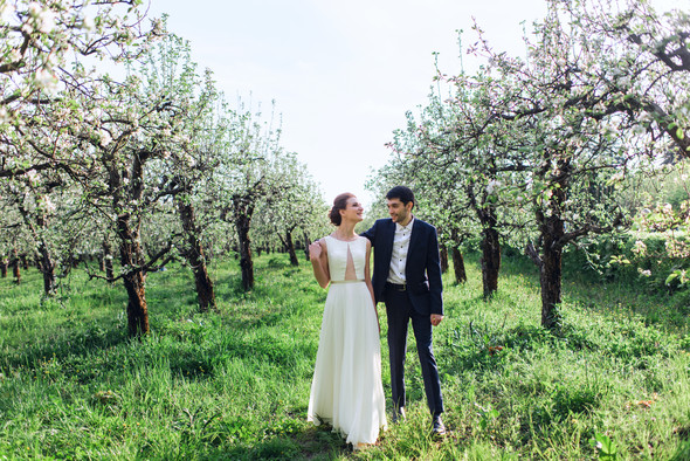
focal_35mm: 35
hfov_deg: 54.4
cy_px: 230
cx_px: 345
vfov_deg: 37.9
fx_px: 671
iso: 100
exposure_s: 1/1250
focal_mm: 35
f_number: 2.2
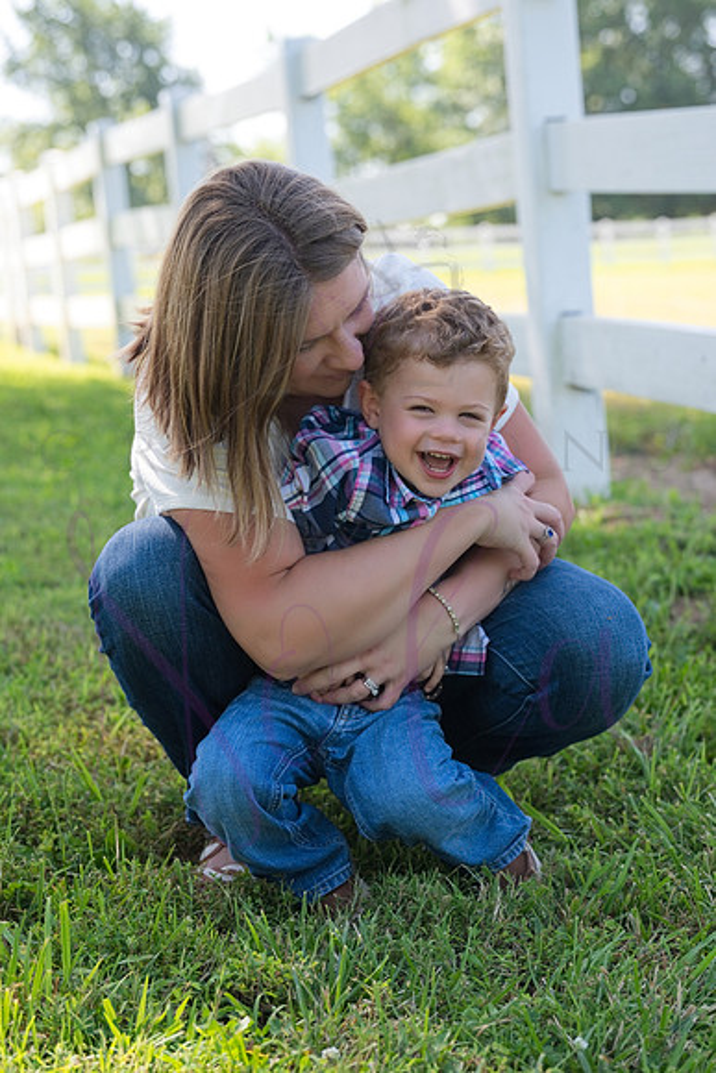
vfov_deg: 32.9
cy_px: 536
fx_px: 1819
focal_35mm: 61
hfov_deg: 22.3
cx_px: 358
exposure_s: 1/640
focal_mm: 61
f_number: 4
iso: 400
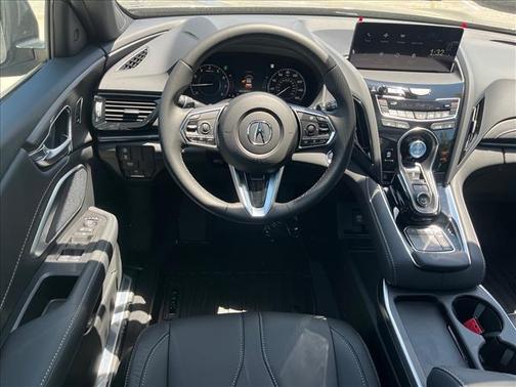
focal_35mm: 26
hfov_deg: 67.3
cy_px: 194
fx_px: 388
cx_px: 258
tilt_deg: -34.3
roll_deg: -6.0
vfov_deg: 53.1
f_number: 1.6
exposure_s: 1/292
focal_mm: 5.1
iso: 40
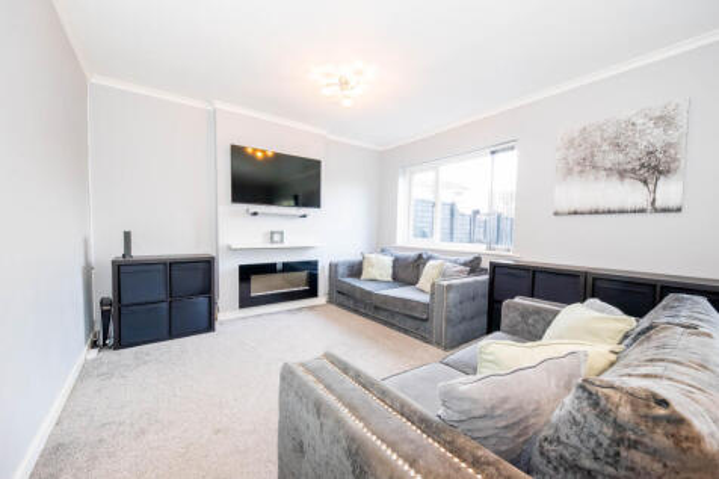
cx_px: 360
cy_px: 240
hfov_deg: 104.3
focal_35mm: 14
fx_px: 279
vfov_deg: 81.2
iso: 4000
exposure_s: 1/60
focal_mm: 14
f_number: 7.1
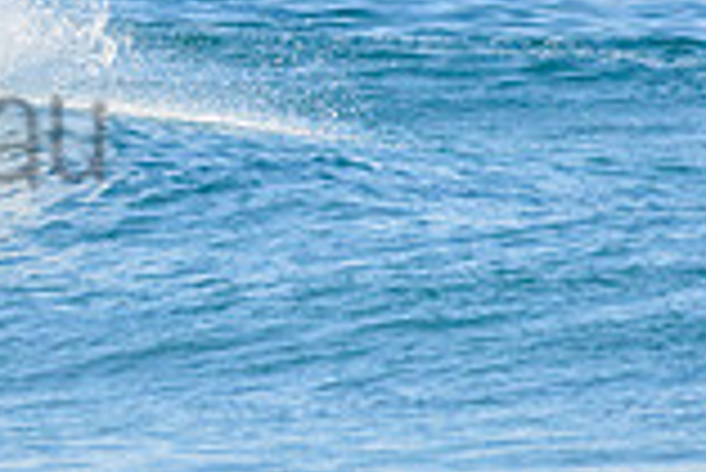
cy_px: 56
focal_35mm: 2262
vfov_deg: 0.6
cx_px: -536
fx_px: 44400
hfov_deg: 0.9
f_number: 5.6
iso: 560
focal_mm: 500
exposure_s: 1/8000
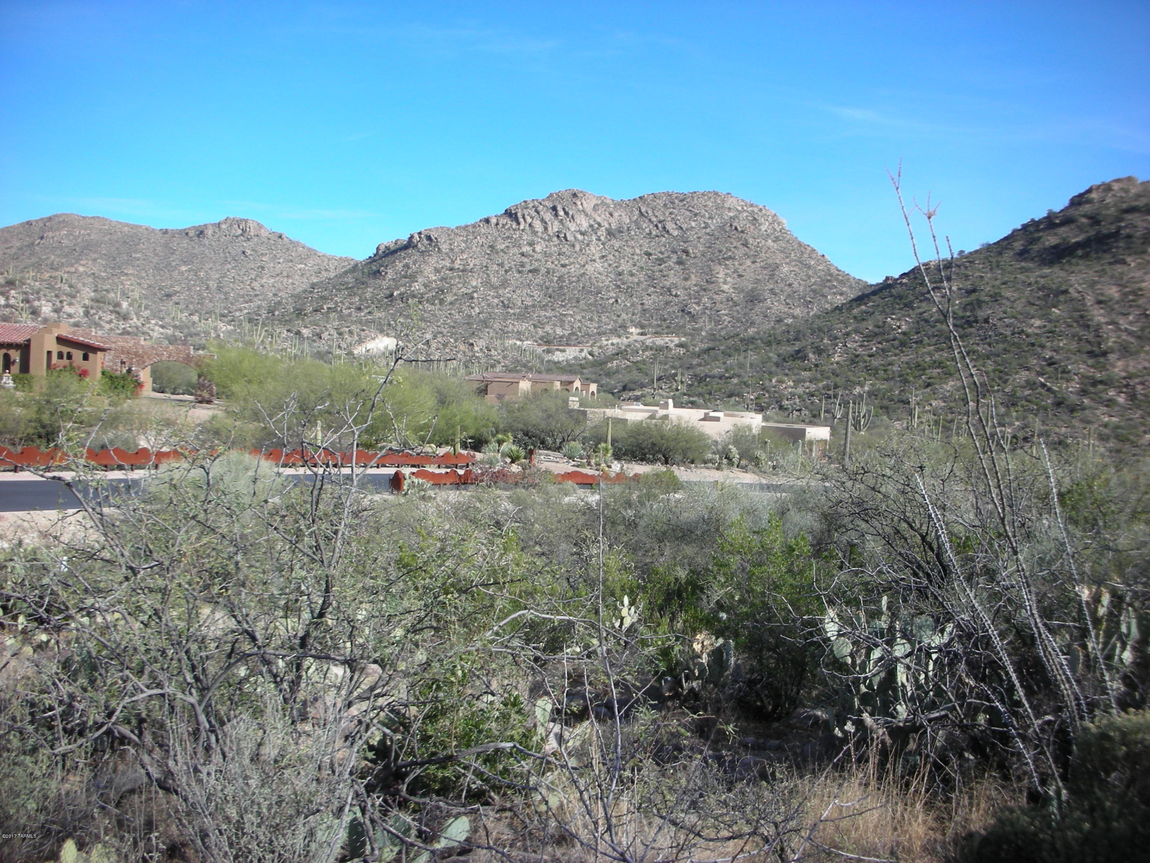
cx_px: 575
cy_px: 432
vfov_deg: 40.7
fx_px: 1163
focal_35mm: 35
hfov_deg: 52.6
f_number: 8.5
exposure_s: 1/66.5
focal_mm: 5.8
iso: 50
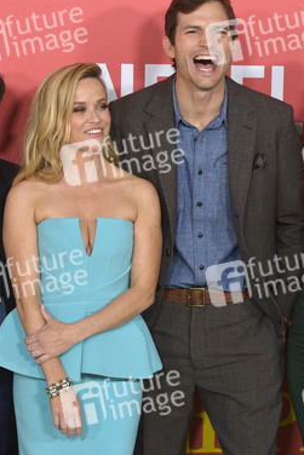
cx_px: 158
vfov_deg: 20.2
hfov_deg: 13.6
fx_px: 1278
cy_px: 218
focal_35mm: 101
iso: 1600
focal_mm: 95
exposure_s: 1/320
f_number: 6.3
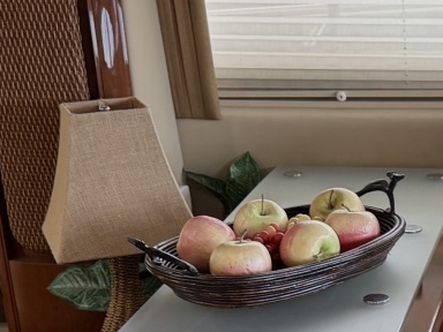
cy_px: 435
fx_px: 1280
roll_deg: +0.2
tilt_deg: -23.9
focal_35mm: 100
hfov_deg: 19.1
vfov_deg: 14.2
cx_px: 435
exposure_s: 1/60
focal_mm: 6.76
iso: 160
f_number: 1.78
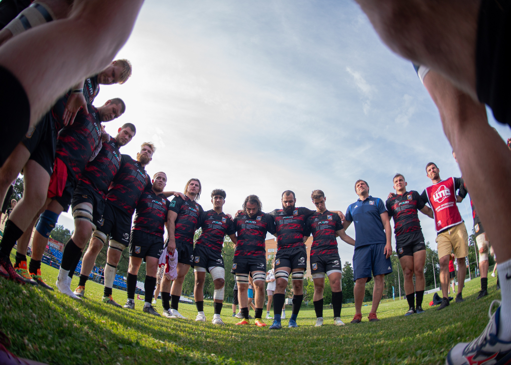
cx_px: 256
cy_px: 182
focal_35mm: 17
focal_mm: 16
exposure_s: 1/1250
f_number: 2.8
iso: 320
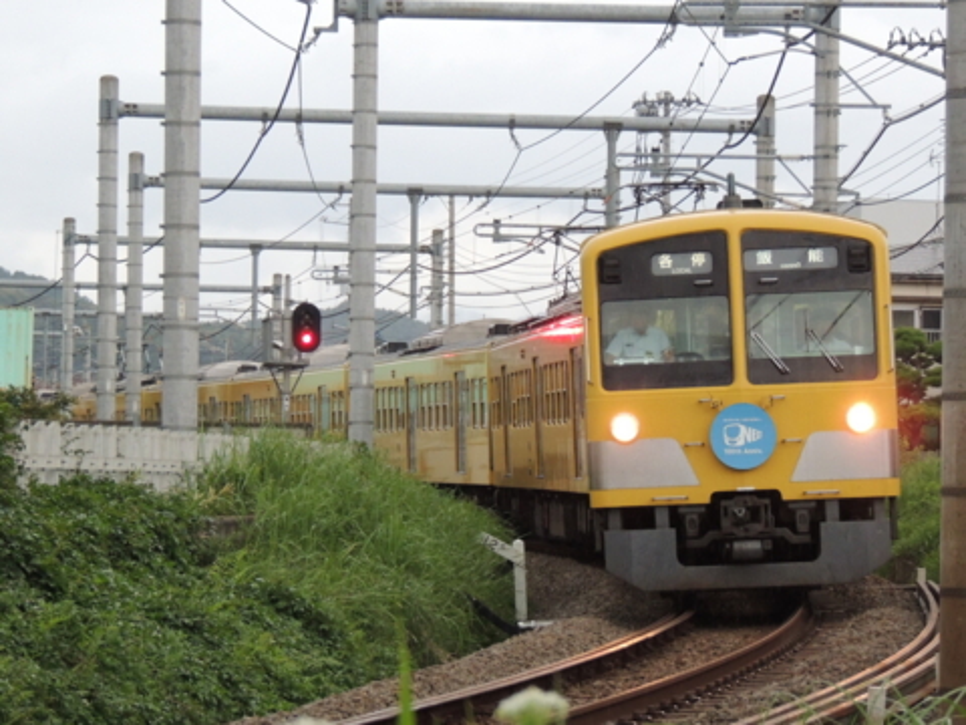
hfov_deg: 11.6
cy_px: 362
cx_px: 483
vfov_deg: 8.7
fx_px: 4744
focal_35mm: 170
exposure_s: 1/200
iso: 800
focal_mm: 30.3
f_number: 4.5
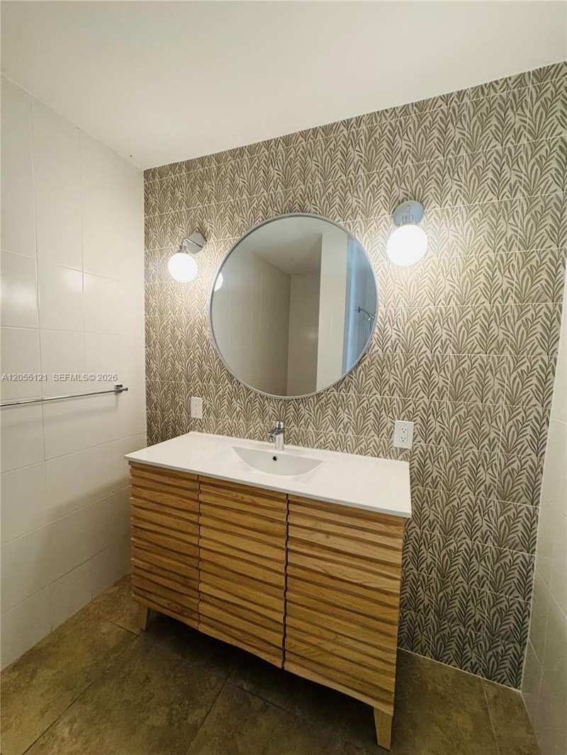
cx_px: 284
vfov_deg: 102.1
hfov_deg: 85.7
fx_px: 306
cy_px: 378
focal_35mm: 14
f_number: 2.2
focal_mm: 2.22
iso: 200
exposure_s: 1/60
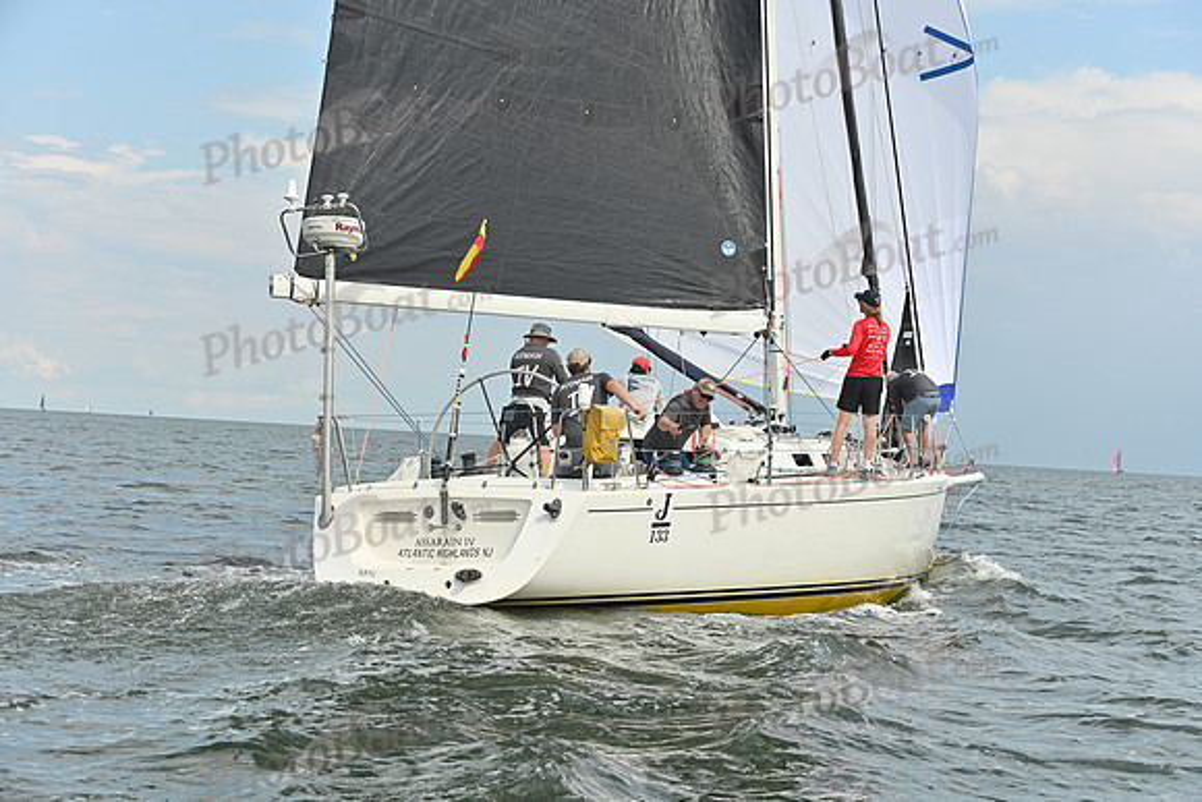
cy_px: 401
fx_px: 2338
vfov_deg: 19.5
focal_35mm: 70
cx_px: 601
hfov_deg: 28.8
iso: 320
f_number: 6.3
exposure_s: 1/1600
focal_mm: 70
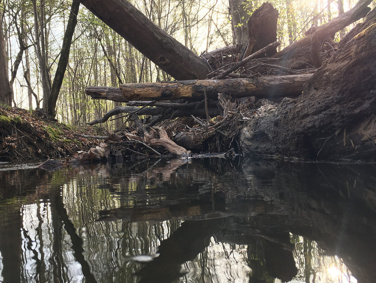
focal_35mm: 37
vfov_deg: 38.7
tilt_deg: -0.9
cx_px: 156
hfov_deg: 49.9
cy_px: 151
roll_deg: +4.0
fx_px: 402
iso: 25
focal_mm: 4.15
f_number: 2.2
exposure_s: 1/120
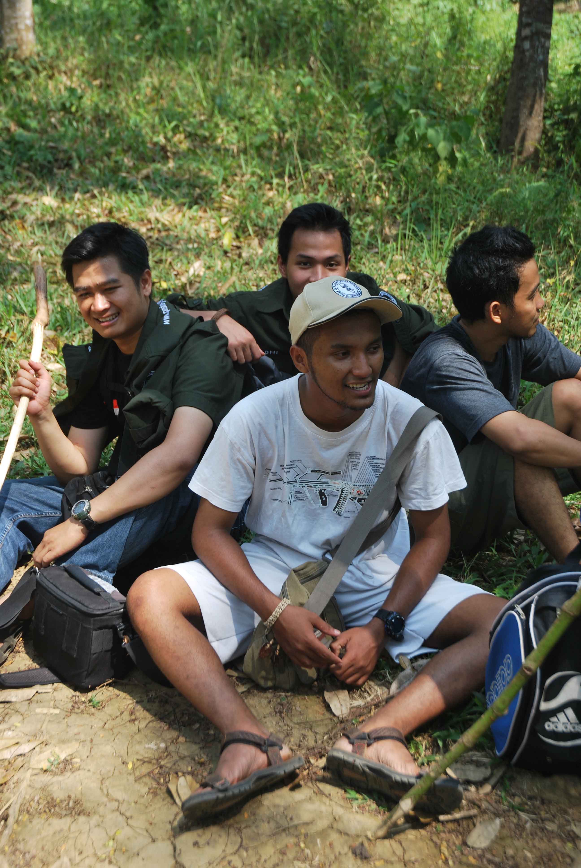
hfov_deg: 23.8
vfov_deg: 35.0
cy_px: 434
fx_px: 1376
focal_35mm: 57
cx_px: 290
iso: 100
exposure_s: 1/125
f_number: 5.6
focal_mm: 38
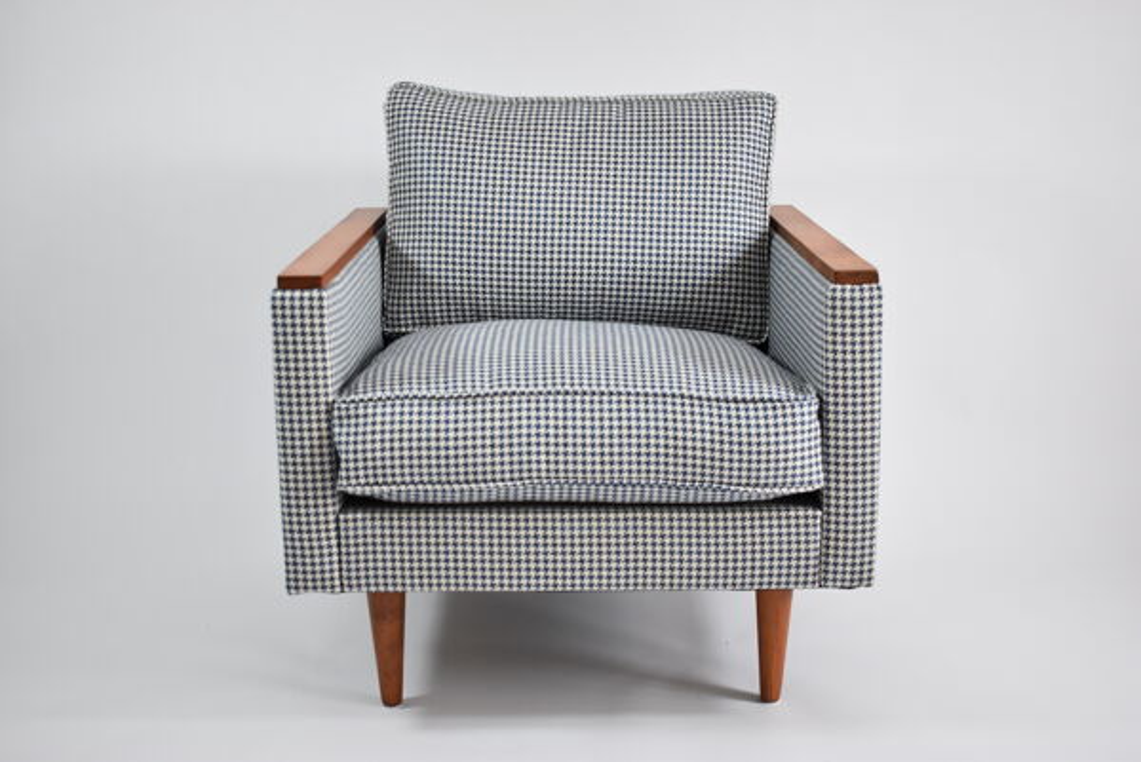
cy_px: 381
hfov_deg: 41.1
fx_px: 1522
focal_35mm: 48
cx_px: 570
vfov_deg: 28.1
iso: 1000
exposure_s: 1/125
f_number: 4.5
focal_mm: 32
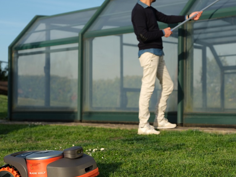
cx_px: 130
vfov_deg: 17.8
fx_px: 566
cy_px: 91
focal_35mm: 83
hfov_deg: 23.5
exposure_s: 1/1000
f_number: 4
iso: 200
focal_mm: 64
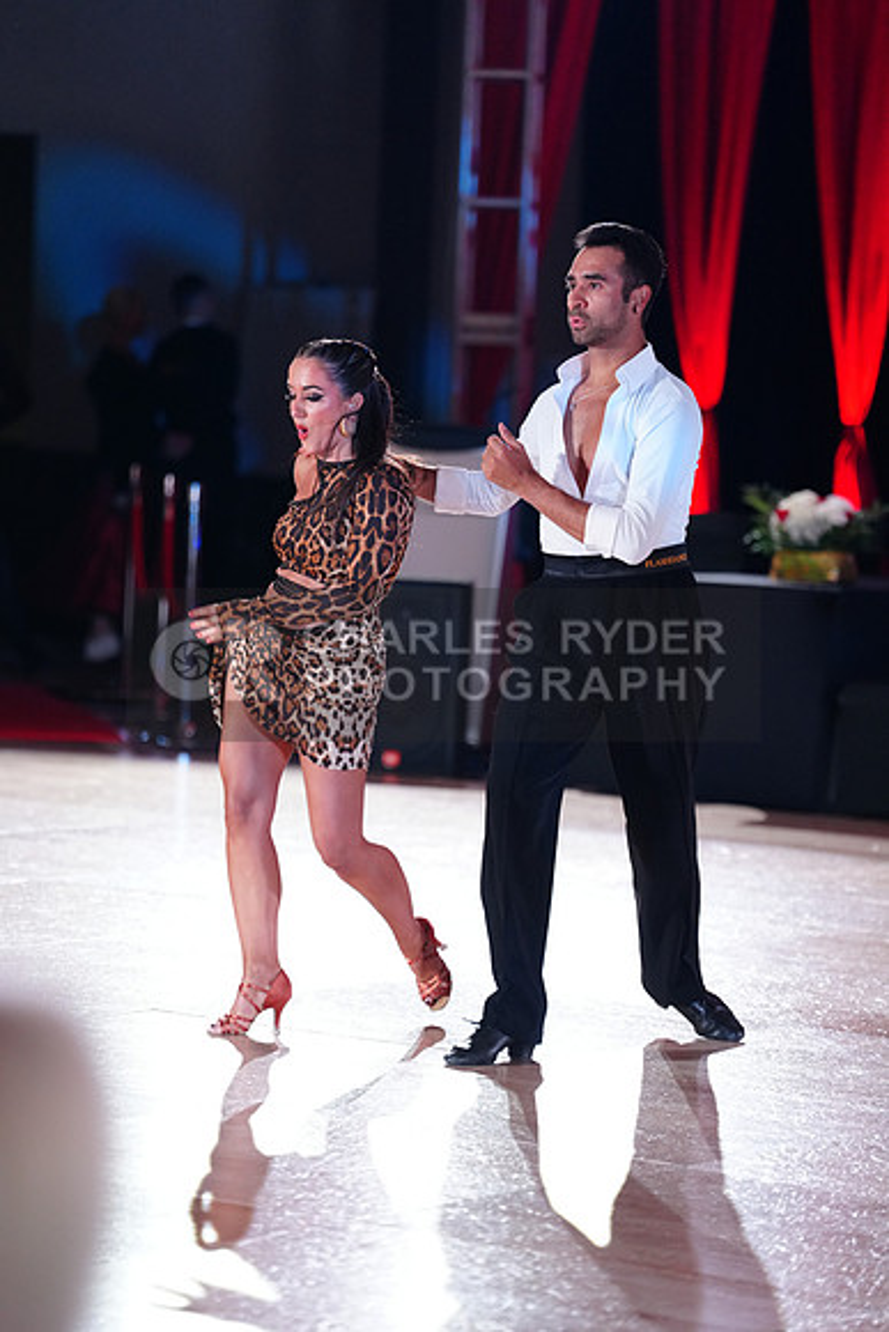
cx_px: 444
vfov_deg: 13.7
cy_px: 666
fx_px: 5553
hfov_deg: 9.2
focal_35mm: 150
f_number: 2.8
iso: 2500
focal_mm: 150
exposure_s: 1/320
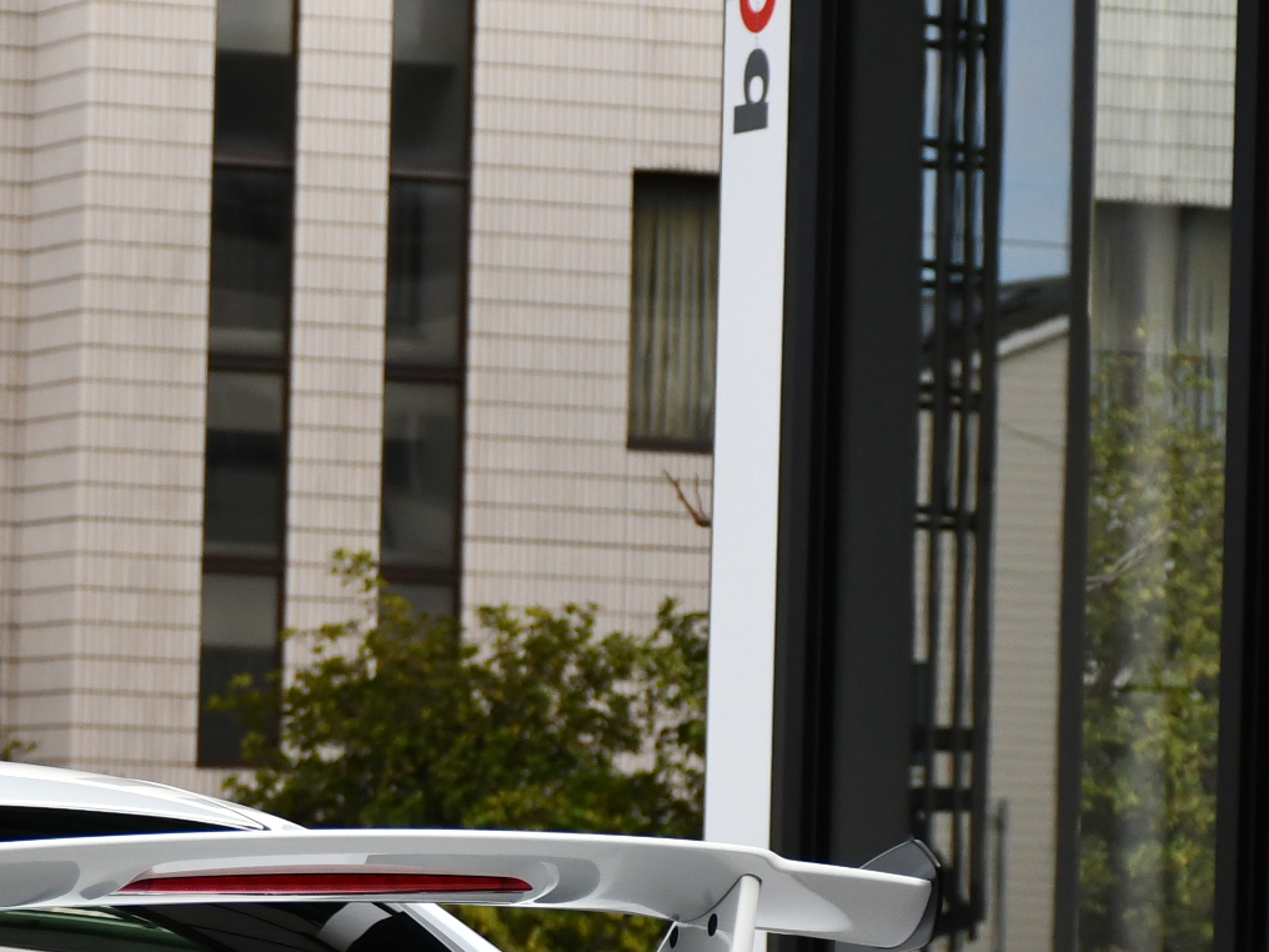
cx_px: -266
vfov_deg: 6.3
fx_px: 8688
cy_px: 957
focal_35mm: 237
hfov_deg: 8.3
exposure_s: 1/1600
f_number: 5
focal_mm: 60
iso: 640
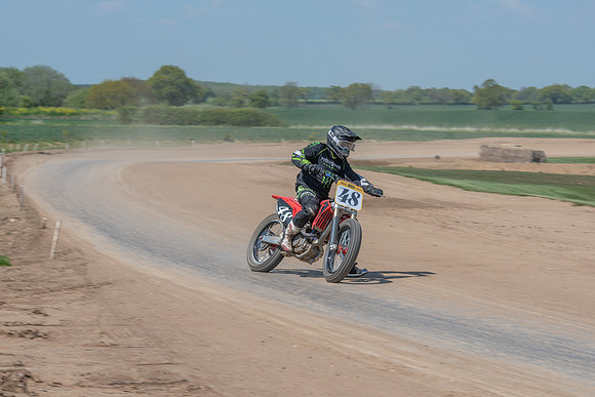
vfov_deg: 10.8
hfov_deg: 16.1
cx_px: 341
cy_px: 213
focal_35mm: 127
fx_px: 2107
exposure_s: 1/200
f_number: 8
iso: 100
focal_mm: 100
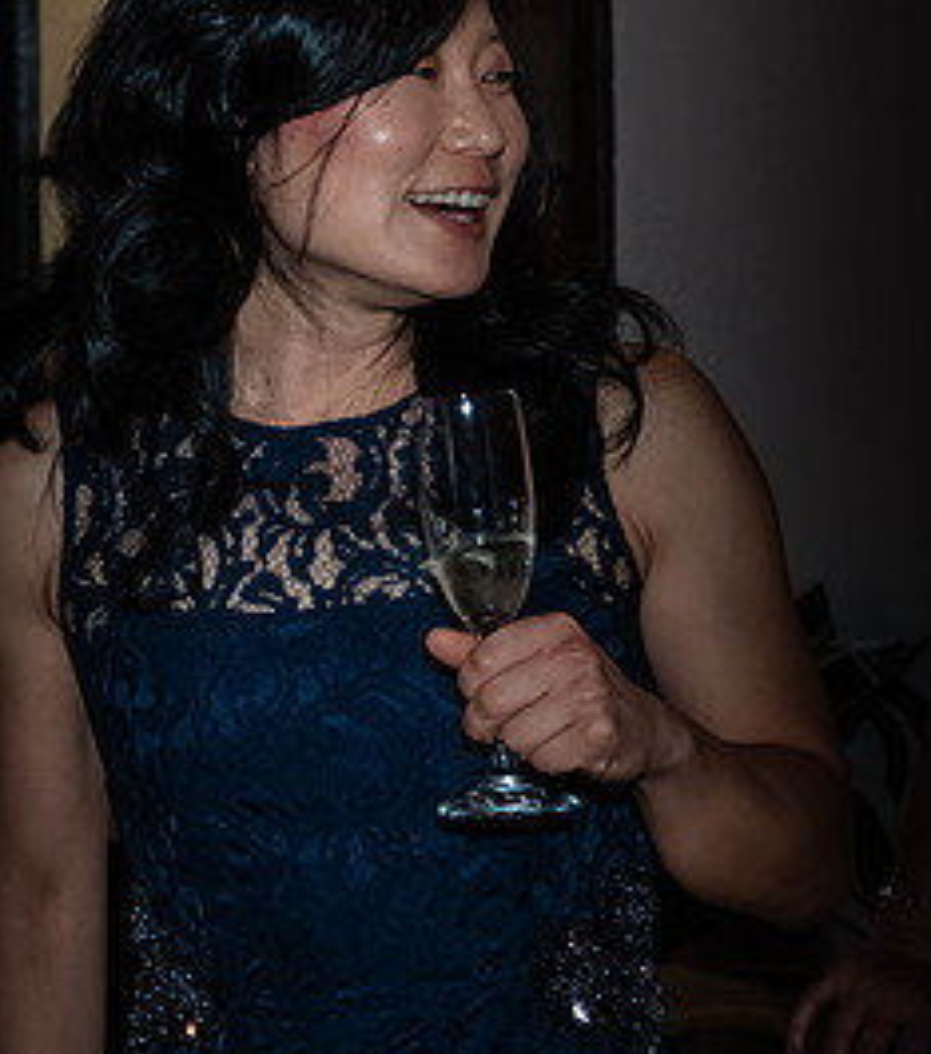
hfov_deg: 11.8
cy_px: 138
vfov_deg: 15.5
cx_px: -1129
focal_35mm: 118
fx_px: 3836
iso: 1600
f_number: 3.2
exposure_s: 1/125
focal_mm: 24
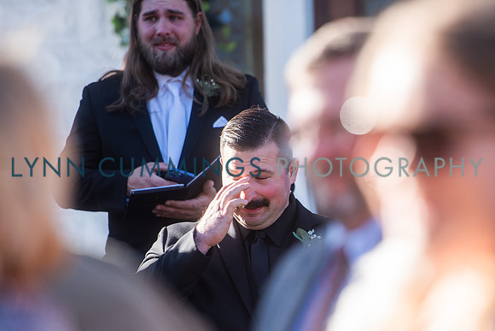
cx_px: 327
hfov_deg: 6.7
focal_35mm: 307
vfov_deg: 4.5
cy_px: 254
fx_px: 4225
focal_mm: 200
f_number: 3.5
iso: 100
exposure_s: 1/400
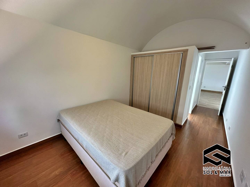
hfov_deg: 102.1
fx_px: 101
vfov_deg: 85.7
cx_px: 125
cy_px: 94
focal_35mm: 14
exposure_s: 1/99
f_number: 2.2
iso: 125
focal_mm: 2.22
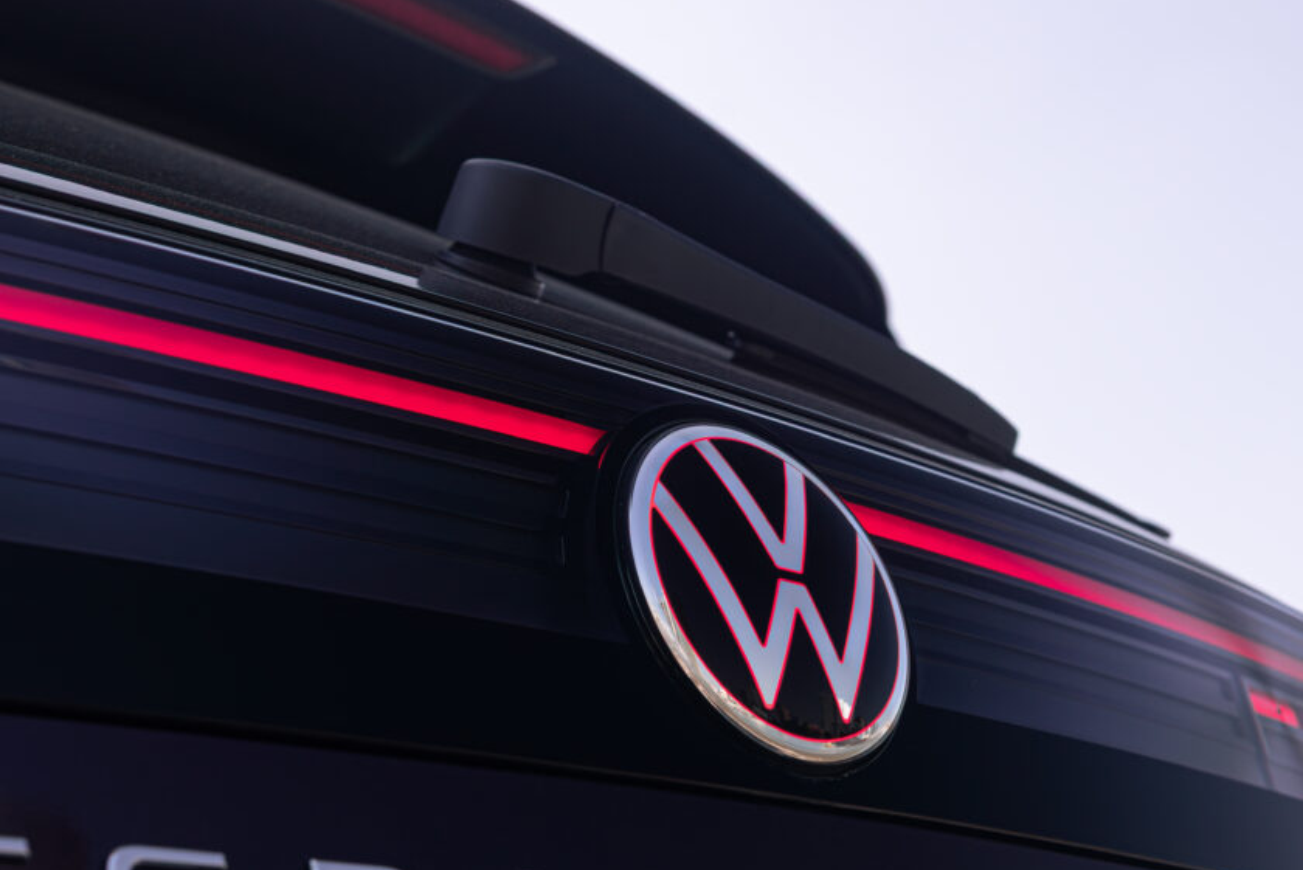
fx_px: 2173
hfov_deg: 33.4
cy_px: 519
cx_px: 608
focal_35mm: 60
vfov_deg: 22.6
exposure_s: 1/400
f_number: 5.6
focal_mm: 42
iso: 100
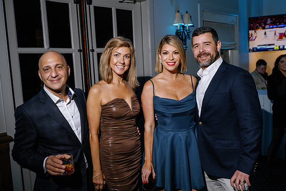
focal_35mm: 35
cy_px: 96
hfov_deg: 54.4
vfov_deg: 37.9
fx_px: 278
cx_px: 143
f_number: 4
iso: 800
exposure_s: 1/125
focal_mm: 35
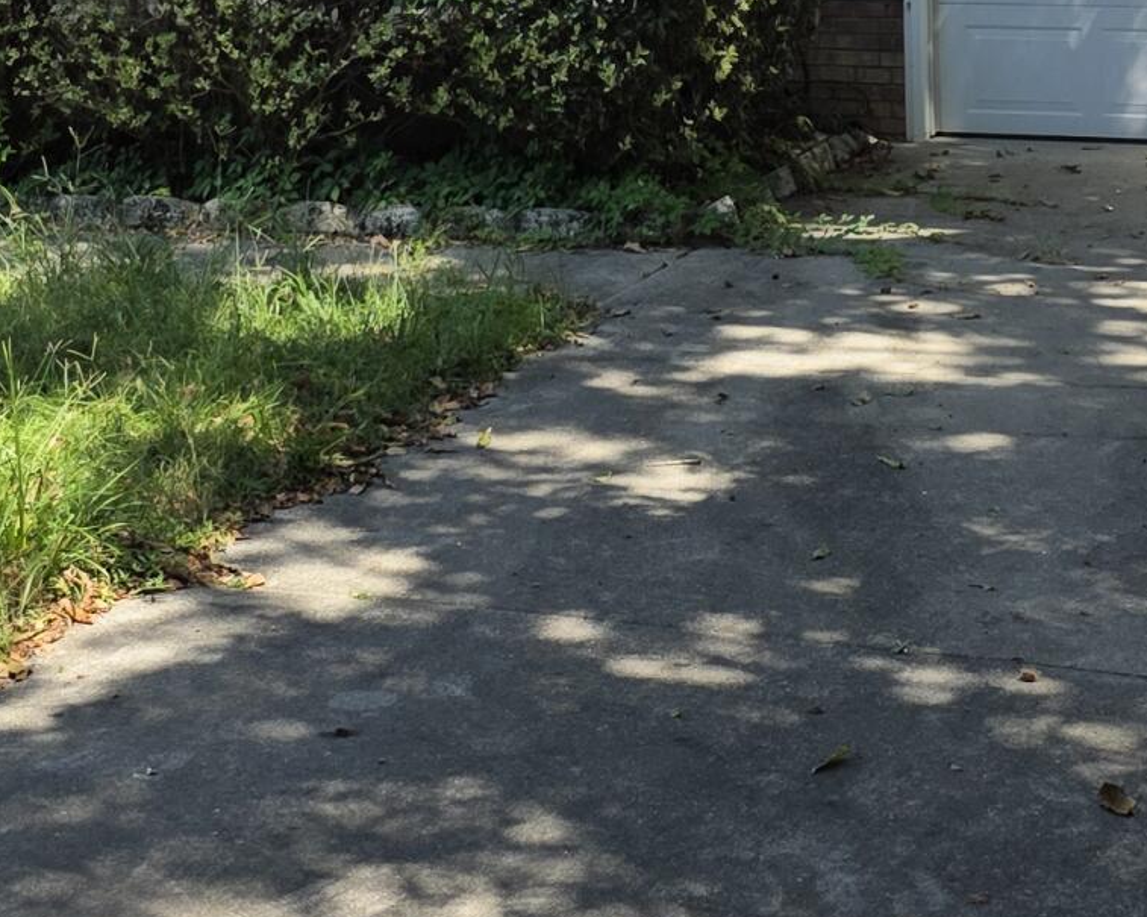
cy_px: -582
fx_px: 3020
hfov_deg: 21.5
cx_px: 642
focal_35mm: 89
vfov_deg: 15.5
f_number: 1.7
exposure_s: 1/2175
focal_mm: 6.3
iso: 80
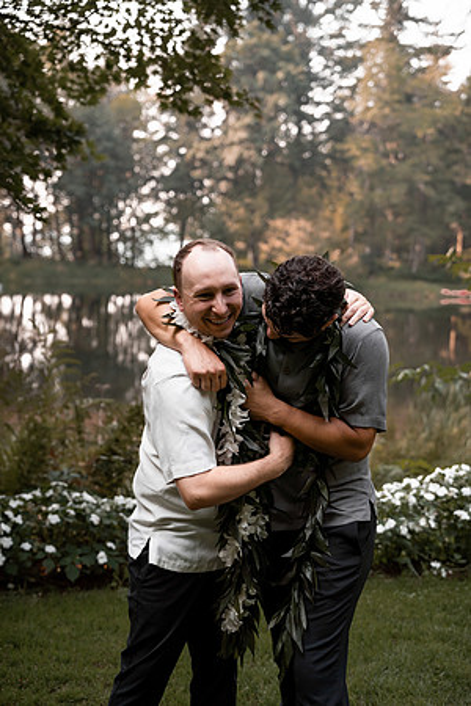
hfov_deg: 29.2
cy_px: 353
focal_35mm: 46
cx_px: 236
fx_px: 903
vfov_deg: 42.7
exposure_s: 1/640
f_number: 2.8
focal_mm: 46
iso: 250
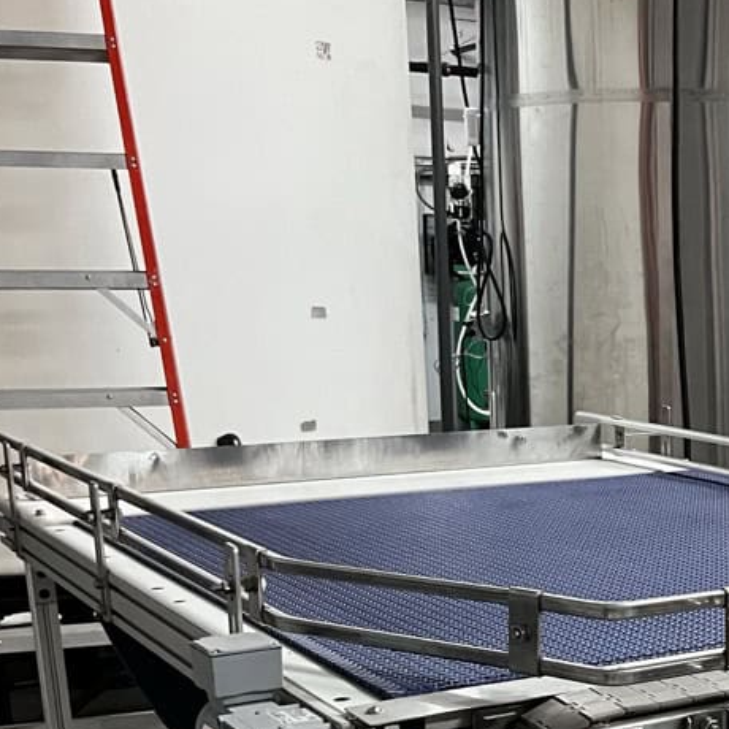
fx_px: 1525
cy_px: 626
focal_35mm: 64
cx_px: 851
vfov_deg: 26.2
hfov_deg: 24.6
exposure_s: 1/40
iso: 400
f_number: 1.6
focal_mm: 5.1
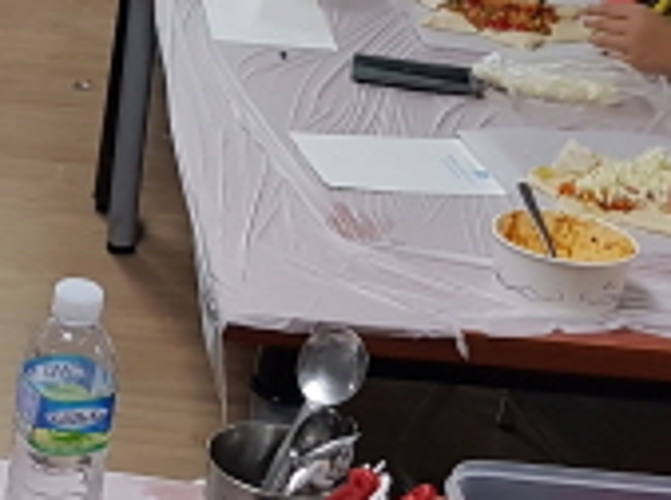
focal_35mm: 108
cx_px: -56
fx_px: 2089
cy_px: 85
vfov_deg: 13.6
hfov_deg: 17.7
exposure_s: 1/120
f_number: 1.7
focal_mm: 4.2
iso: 125
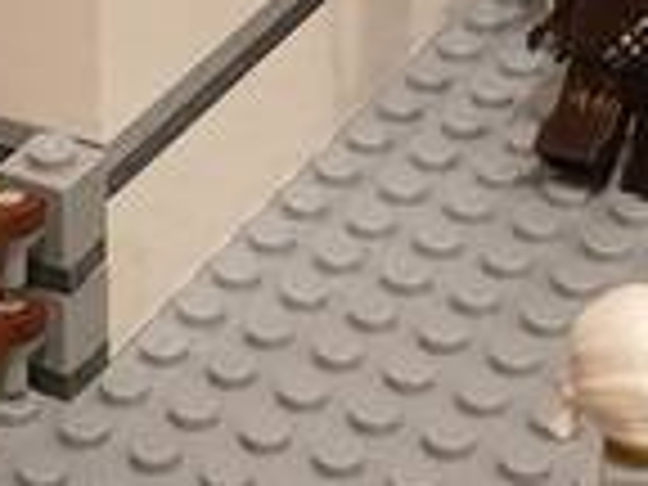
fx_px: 3033
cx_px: 90
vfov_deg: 9.1
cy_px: 110
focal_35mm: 162
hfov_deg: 12.1
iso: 250
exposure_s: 1/14
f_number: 1.5
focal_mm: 4.3
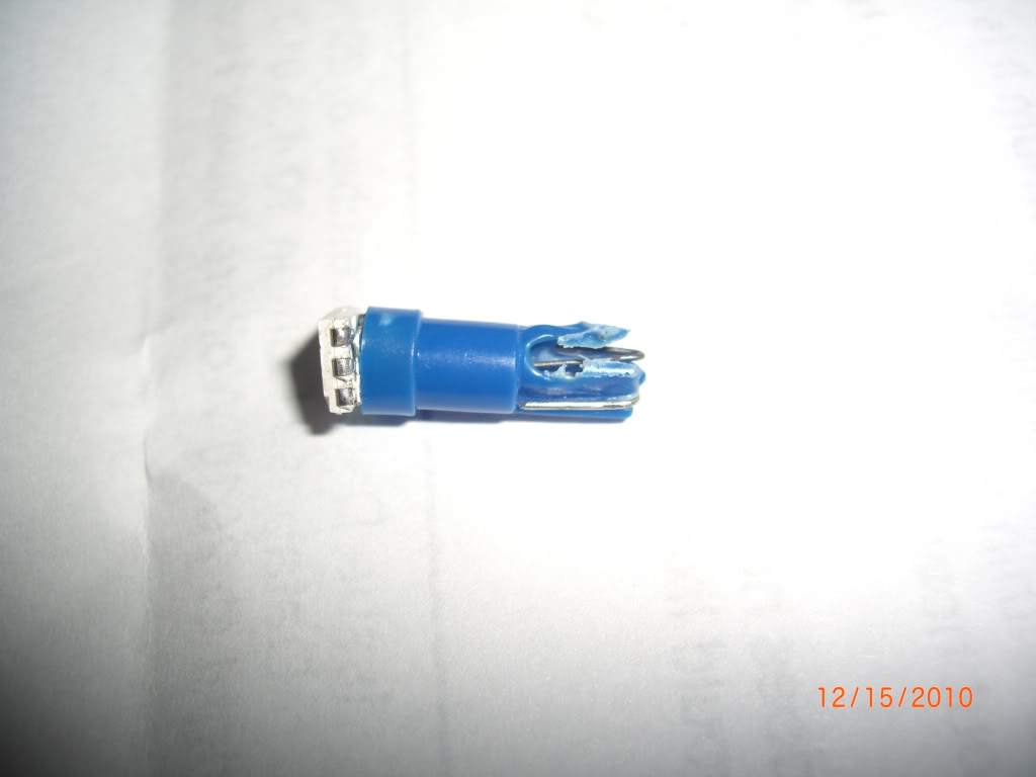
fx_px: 1137
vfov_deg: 37.7
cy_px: 388
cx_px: 518
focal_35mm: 38
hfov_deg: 49.0
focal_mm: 7.9
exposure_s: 1/60
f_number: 5.6
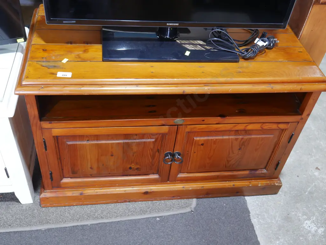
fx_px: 377
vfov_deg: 36.0
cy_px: 122
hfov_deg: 46.8
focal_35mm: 40
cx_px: 163
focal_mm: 20
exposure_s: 1/60
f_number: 4.4
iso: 640
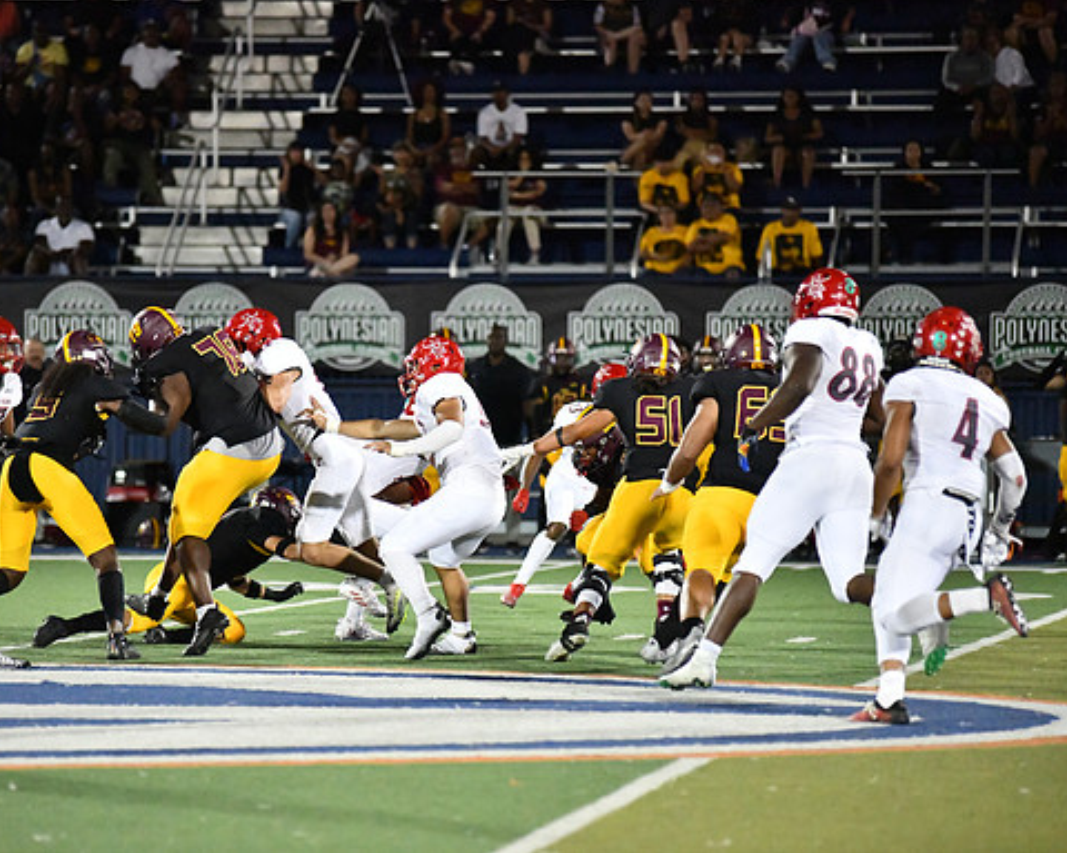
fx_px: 6442
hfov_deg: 9.5
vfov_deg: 7.6
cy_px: 425
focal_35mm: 204
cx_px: 433
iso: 16000
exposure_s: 1/3200
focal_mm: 180
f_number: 2.8
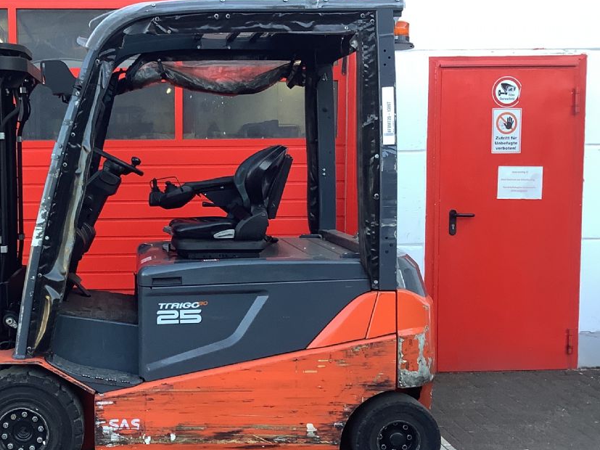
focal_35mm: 48
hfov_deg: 38.5
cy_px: 224
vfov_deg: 30.3
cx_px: 139
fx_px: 832
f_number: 2.4
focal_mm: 3.3
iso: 64
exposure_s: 1/100
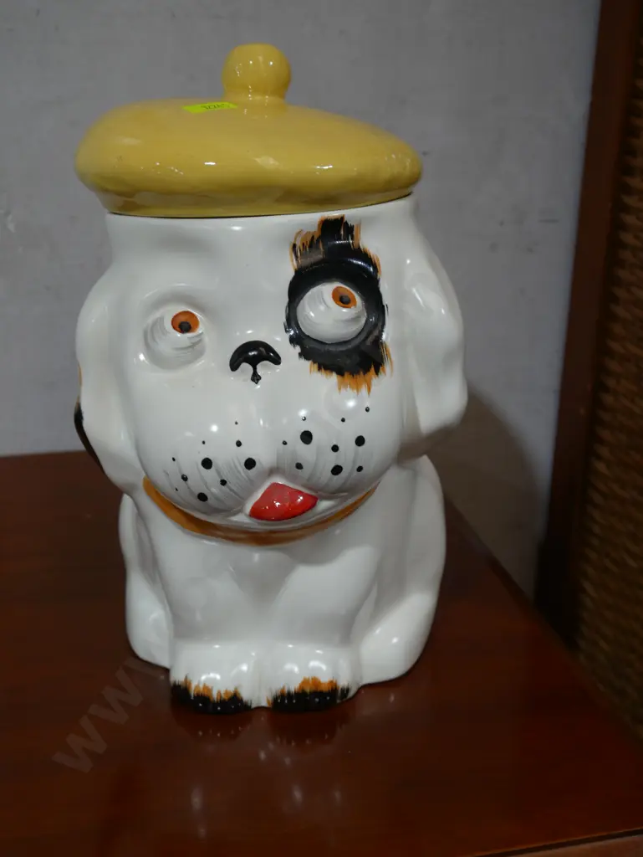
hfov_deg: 29.1
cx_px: 322
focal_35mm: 50
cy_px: 428
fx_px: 1237
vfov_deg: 38.2
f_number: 5.3
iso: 500
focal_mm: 25
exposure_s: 1/60
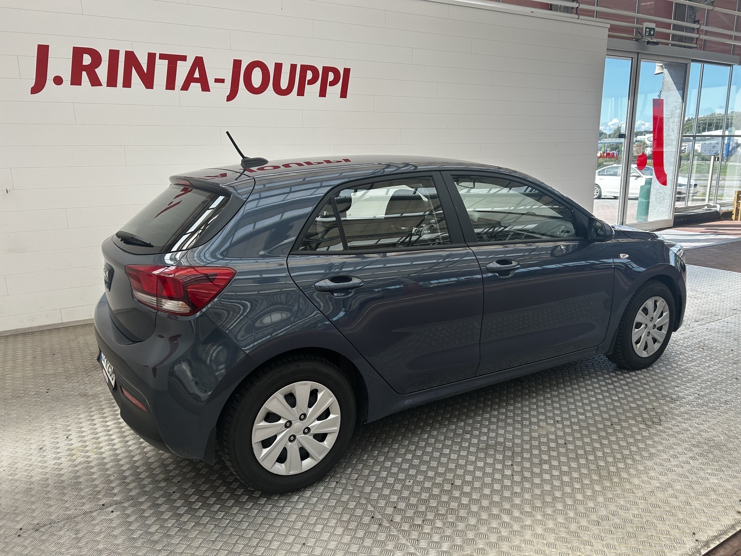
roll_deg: +1.9
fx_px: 557
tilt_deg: -13.6
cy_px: 278
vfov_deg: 53.1
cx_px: 370
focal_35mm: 26
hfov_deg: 67.3
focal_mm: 5.7
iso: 50
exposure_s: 1/607
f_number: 1.5
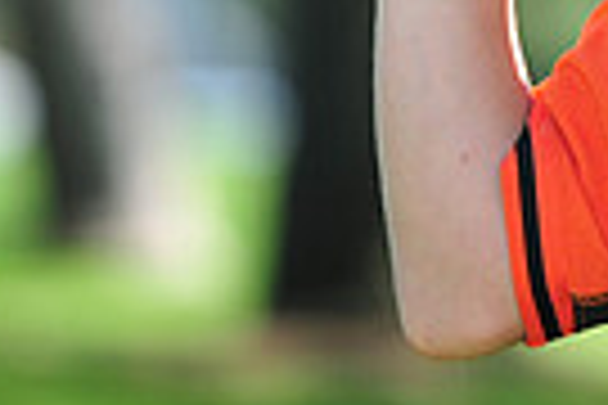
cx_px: 1135
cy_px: -324
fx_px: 14456
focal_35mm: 856
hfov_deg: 2.4
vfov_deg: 1.6
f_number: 4.5
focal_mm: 200
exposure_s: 1/640
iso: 200
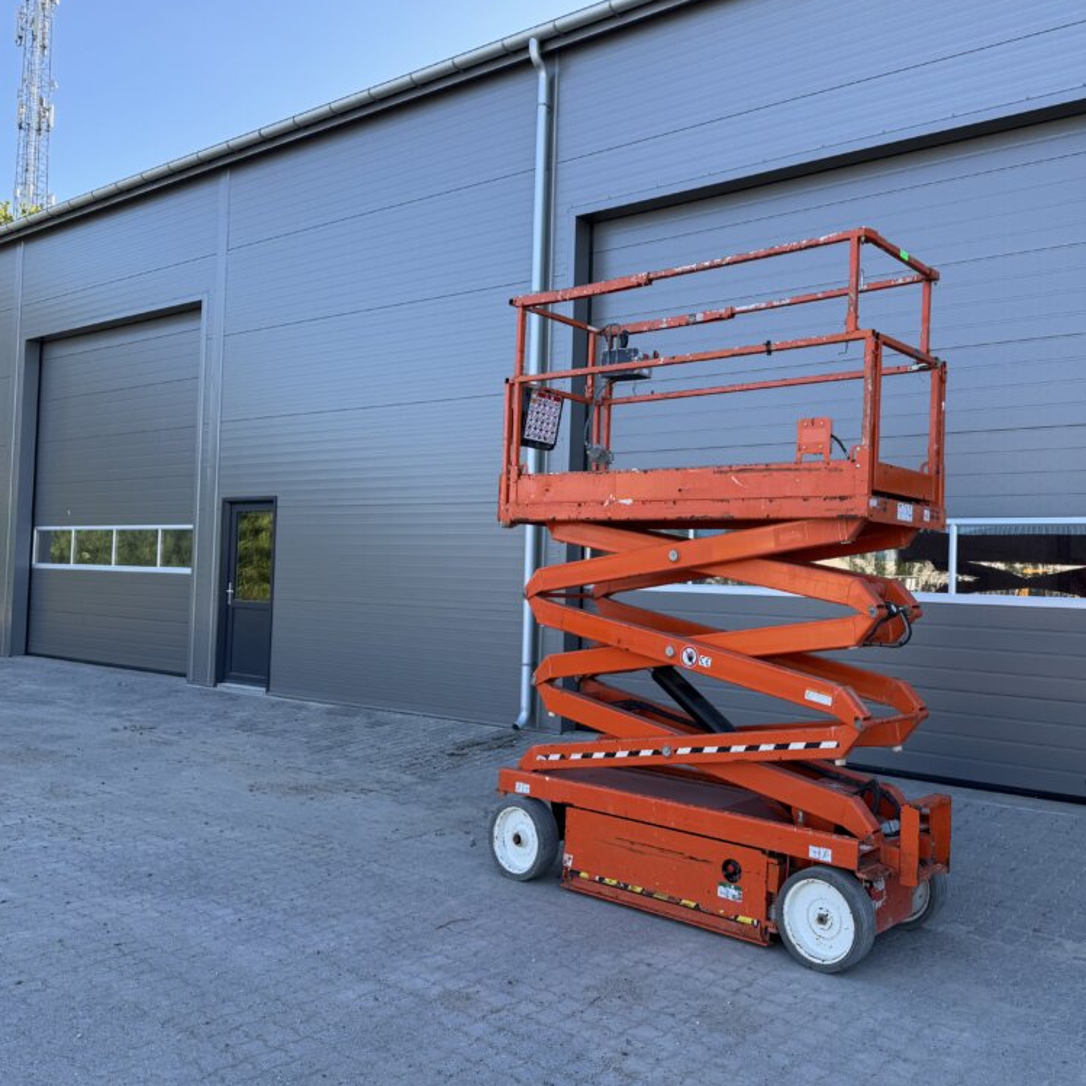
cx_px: 652
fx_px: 1029
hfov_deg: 55.2
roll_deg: -1.6
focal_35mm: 29
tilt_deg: +0.7
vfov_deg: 55.6
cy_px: 538
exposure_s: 1/707
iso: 80
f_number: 1.78
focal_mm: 6.76
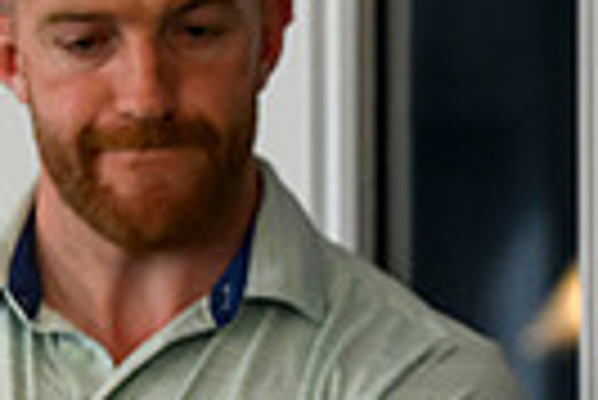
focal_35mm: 568
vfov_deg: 2.4
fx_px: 9445
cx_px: 1187
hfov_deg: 3.6
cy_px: 398
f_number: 4
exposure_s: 1/500
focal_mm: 130
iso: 5000
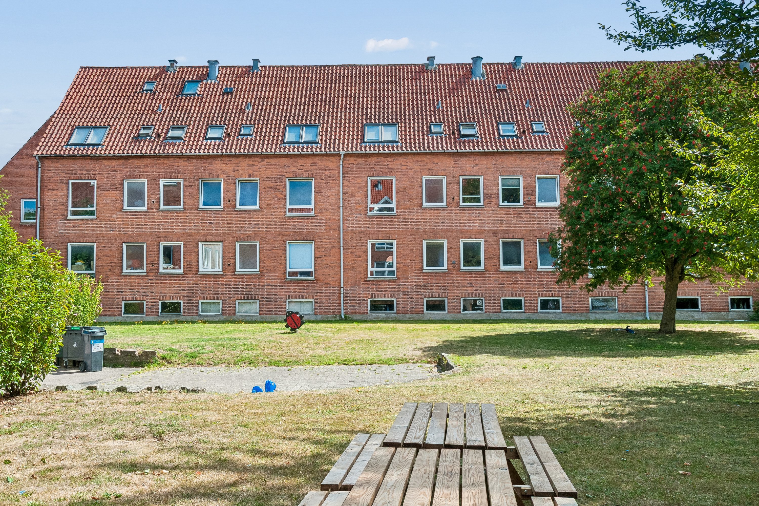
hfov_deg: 53.1
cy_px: 253
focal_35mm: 36
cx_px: 380
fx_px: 759
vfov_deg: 36.9
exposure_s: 1/400
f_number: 10
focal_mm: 24
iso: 200
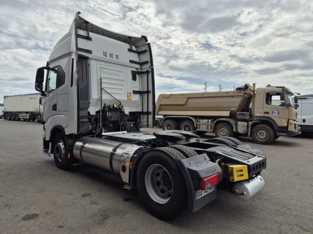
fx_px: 208
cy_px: 117
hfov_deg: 73.9
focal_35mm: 23
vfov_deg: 58.9
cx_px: 156
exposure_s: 1/2912
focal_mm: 5.4
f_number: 1.8
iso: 25
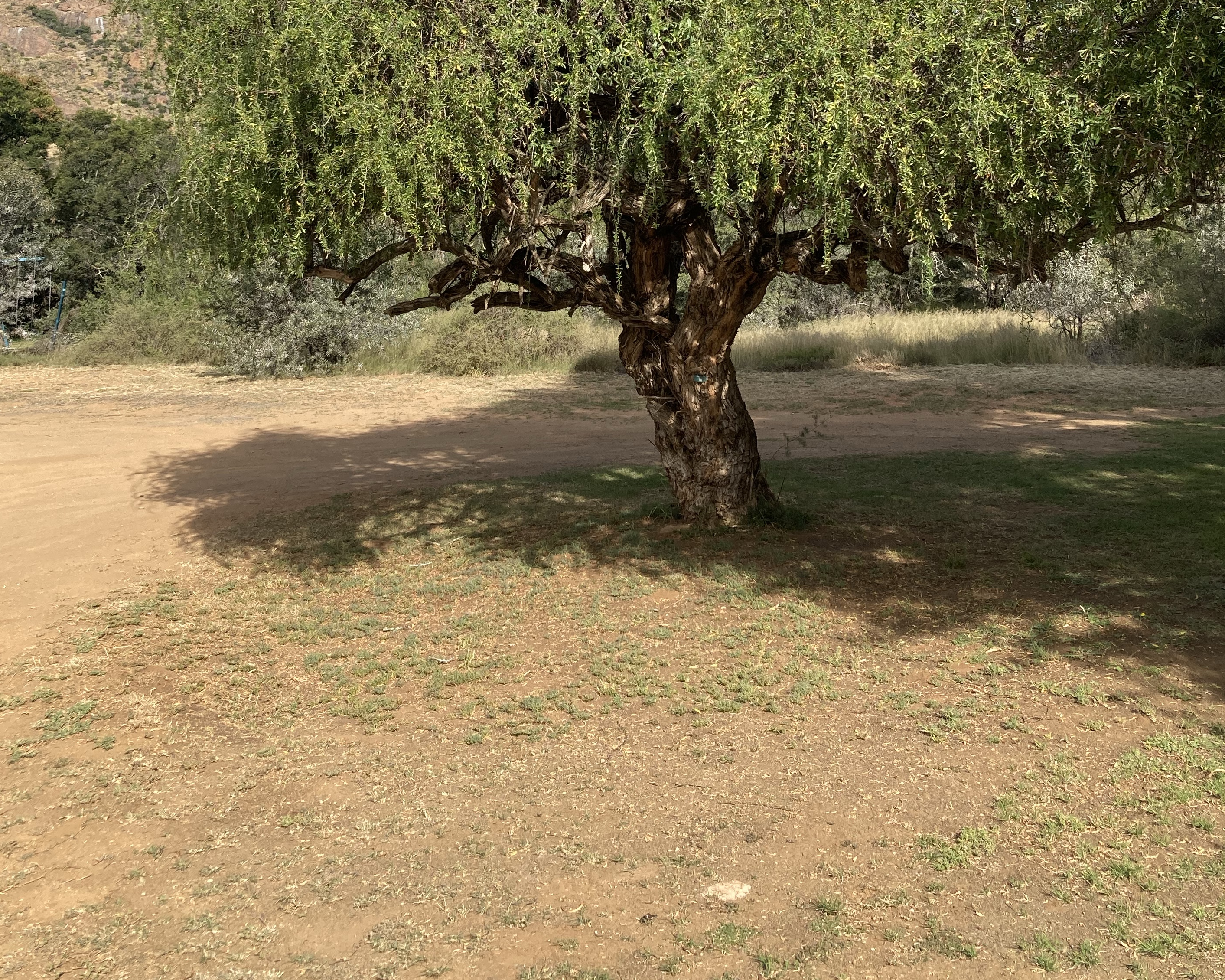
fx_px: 1414
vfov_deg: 36.3
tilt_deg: +7.9
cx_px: 629
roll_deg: +0.0
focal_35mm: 39
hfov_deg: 46.8
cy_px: 130
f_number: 1.8
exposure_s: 1/1263
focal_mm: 3.99
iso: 20
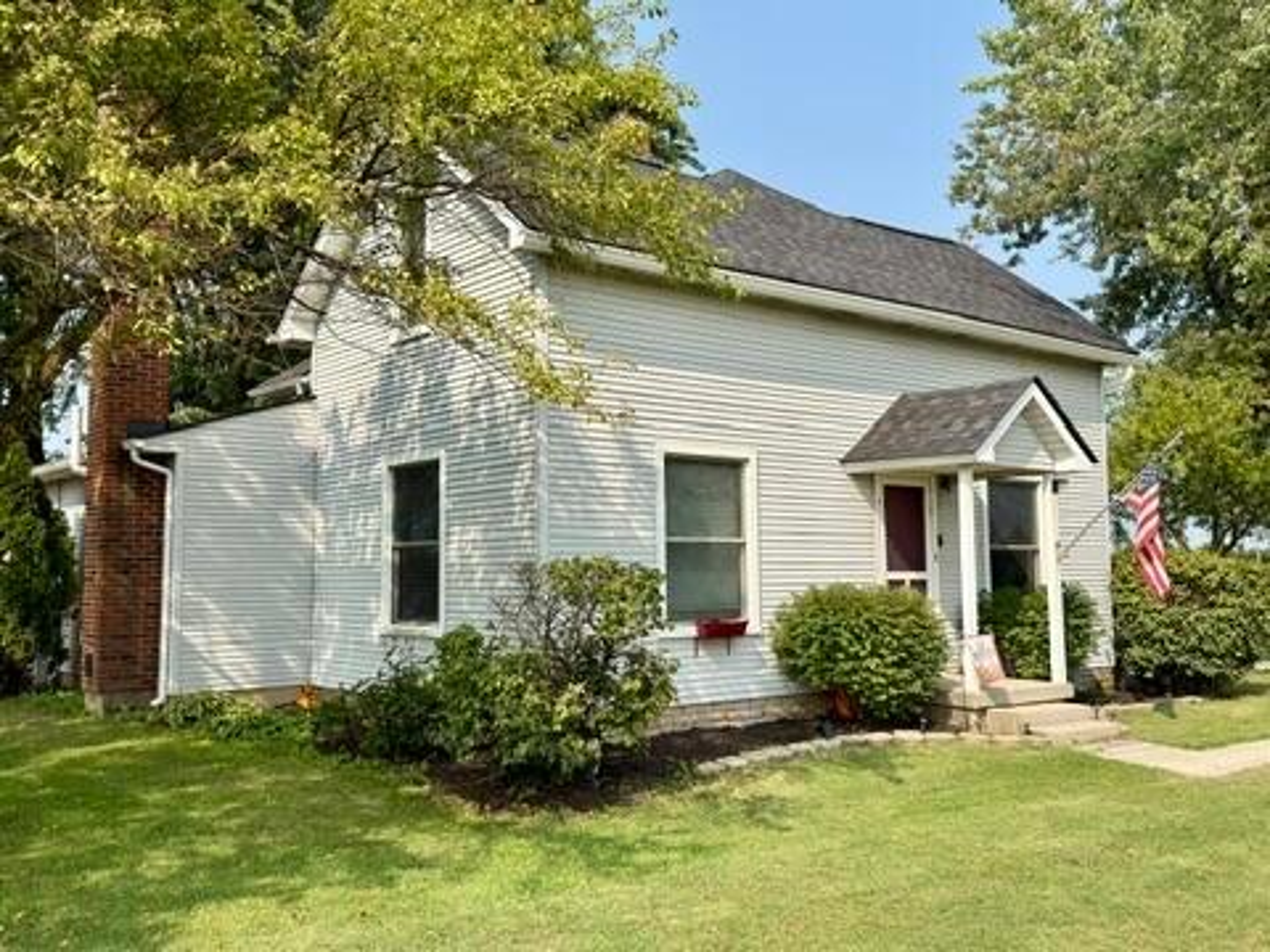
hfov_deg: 55.4
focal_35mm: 33
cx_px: 635
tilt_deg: +4.4
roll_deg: +0.6
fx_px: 1211
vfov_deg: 42.9
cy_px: 476
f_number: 1.78
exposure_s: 1/2841
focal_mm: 6.76
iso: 64
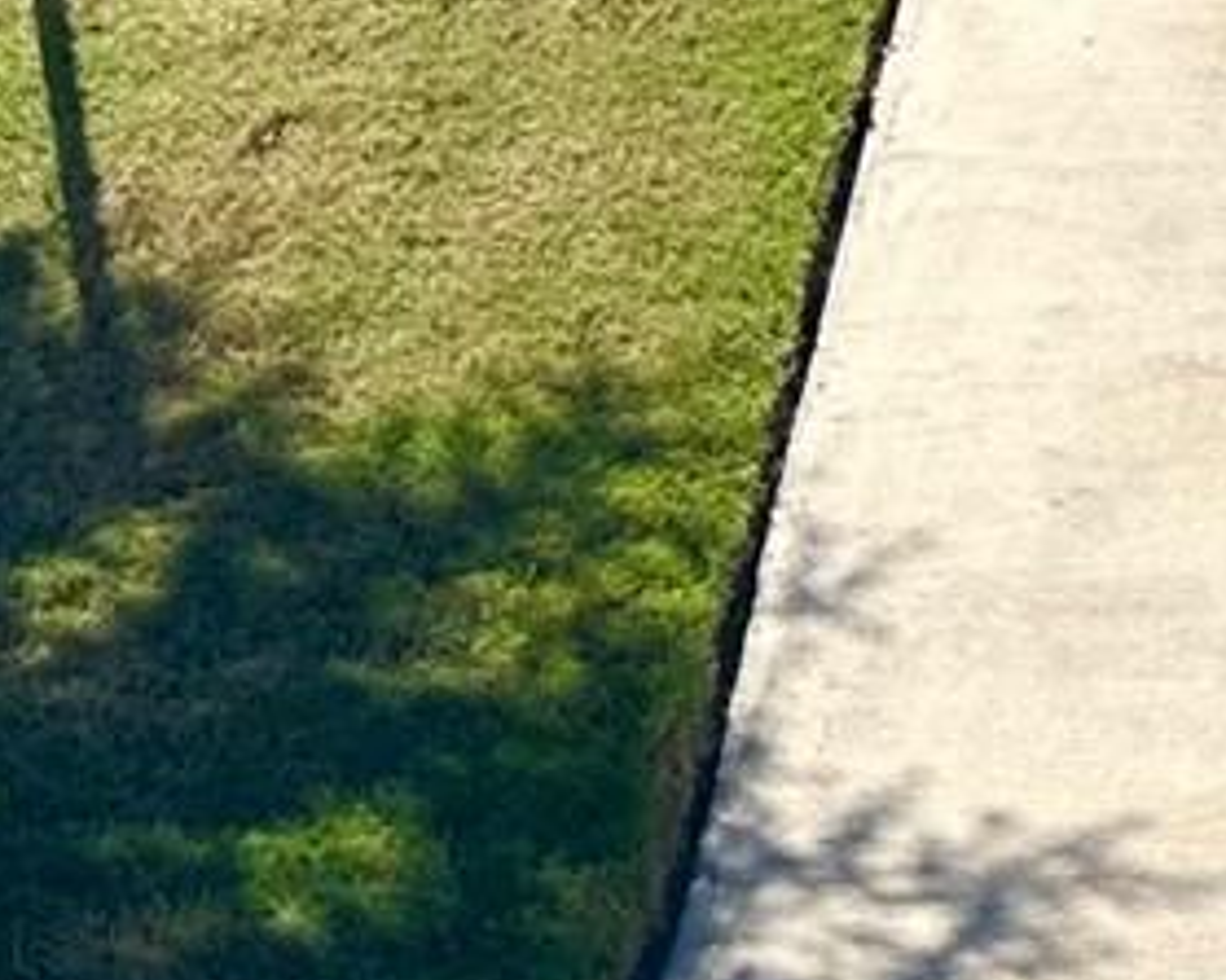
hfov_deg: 11.0
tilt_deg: +7.8
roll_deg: +0.6
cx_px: 1520
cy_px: -1762
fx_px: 6239
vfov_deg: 8.0
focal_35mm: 172
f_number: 1.78
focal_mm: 6.86
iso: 80
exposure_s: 1/5525
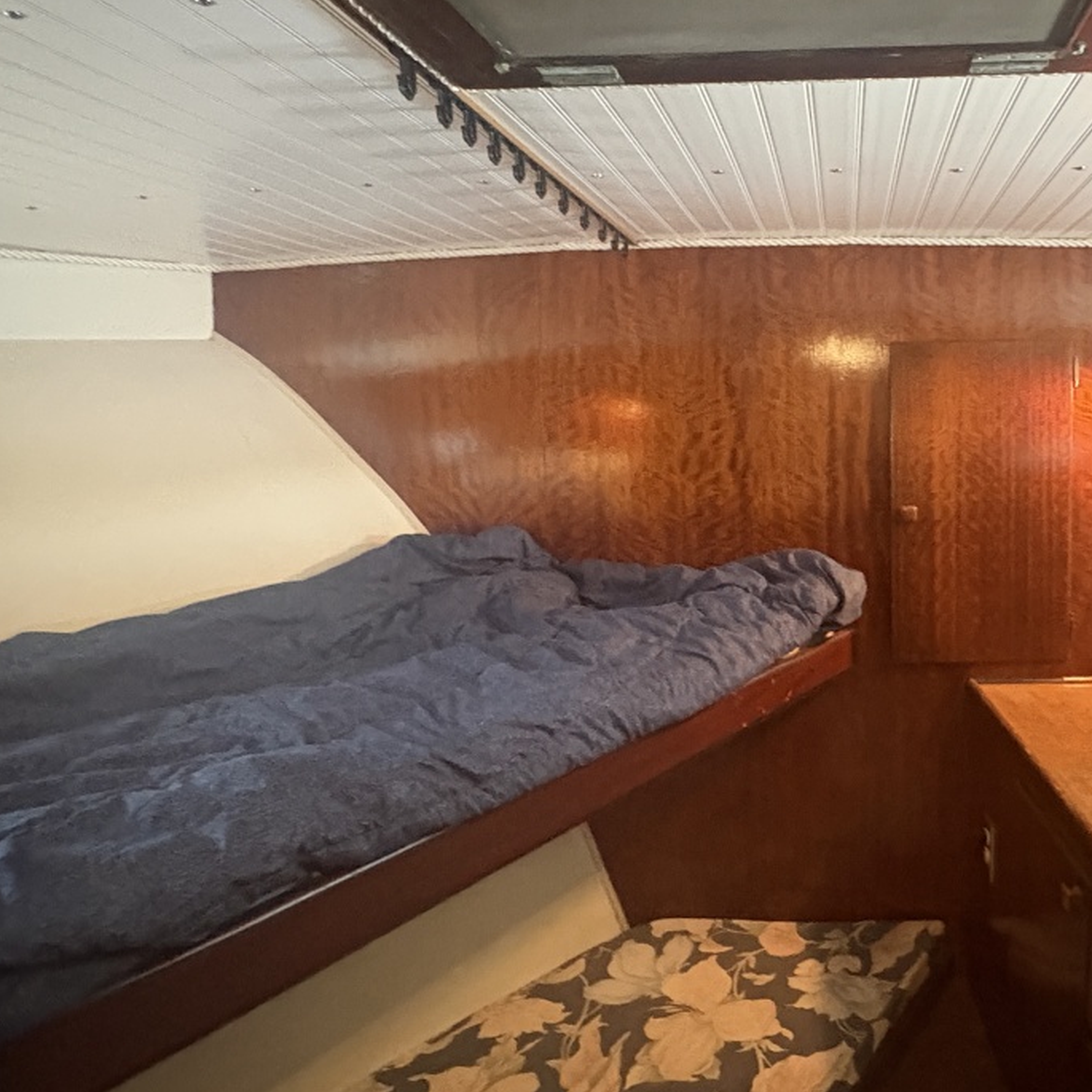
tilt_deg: -5.4
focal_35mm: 26
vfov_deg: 60.9
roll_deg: +0.3
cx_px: 811
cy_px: 501
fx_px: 928
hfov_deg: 58.0
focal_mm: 2.22
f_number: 2.2
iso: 1250
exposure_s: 1/30
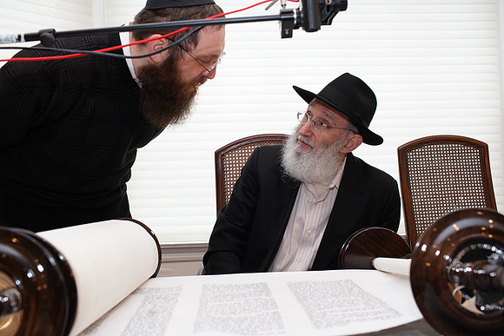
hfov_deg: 54.4
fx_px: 490
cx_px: 252
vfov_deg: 37.9
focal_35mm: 35
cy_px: 168
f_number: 5.6
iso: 1600
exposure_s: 1/125
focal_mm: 35
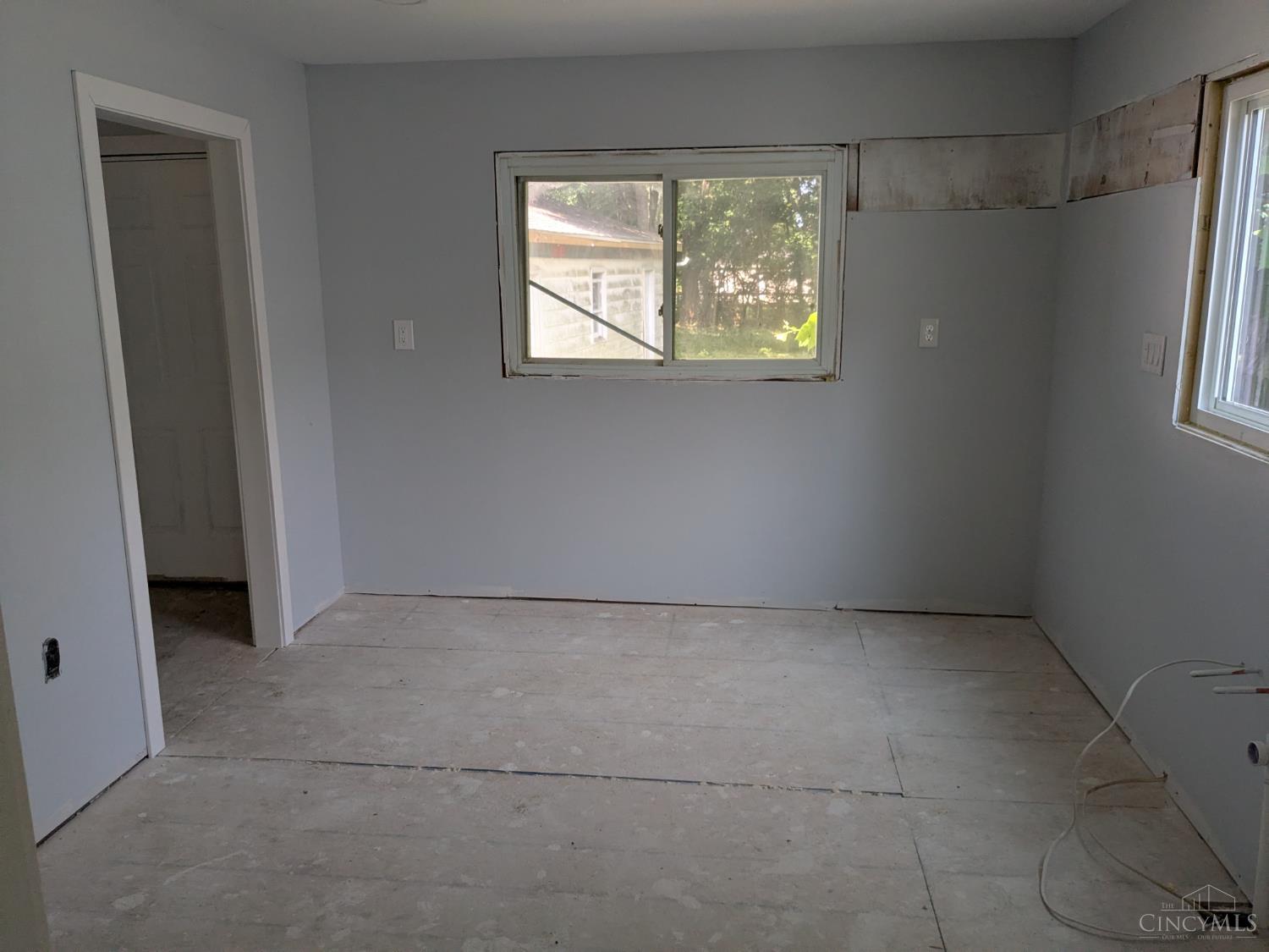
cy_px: 476
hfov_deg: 65.3
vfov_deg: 51.4
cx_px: 634
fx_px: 990
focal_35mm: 27
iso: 87
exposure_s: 1/234
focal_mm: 4.38
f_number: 1.73
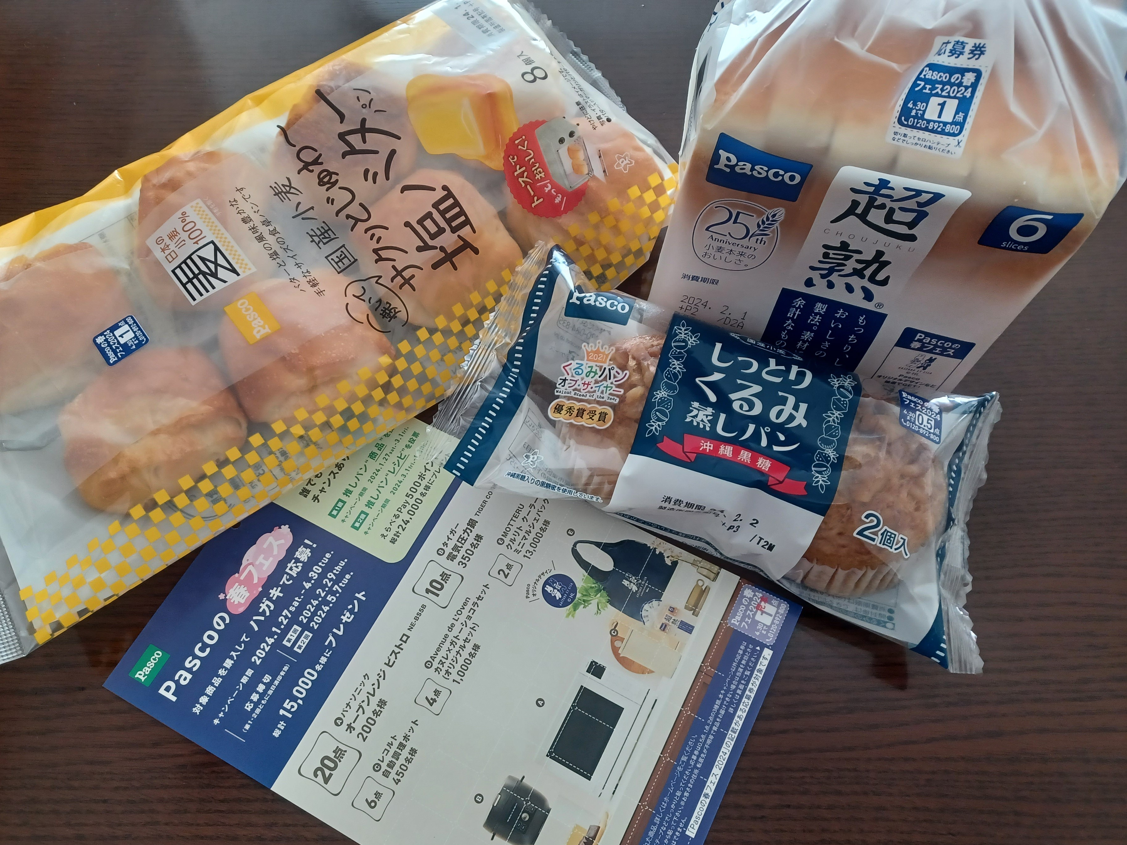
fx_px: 814
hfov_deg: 69.4
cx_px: 564
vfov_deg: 54.9
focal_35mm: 25
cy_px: 422
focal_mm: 4.6
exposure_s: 1/50
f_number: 1.8
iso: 320
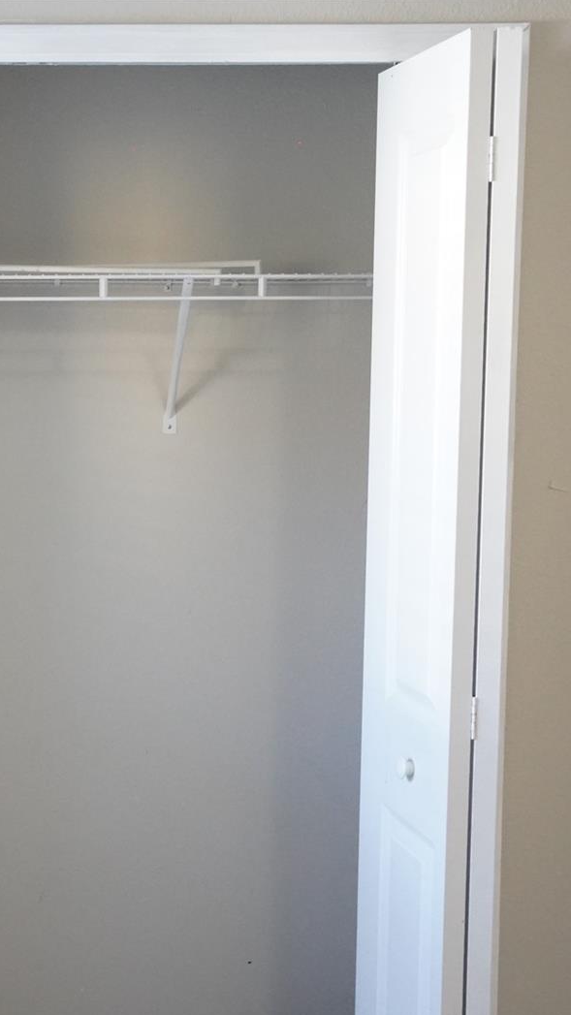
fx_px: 1507
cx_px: -18
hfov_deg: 20.7
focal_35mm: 56
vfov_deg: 37.2
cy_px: 513
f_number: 9
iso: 12800
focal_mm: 35
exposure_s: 1/60
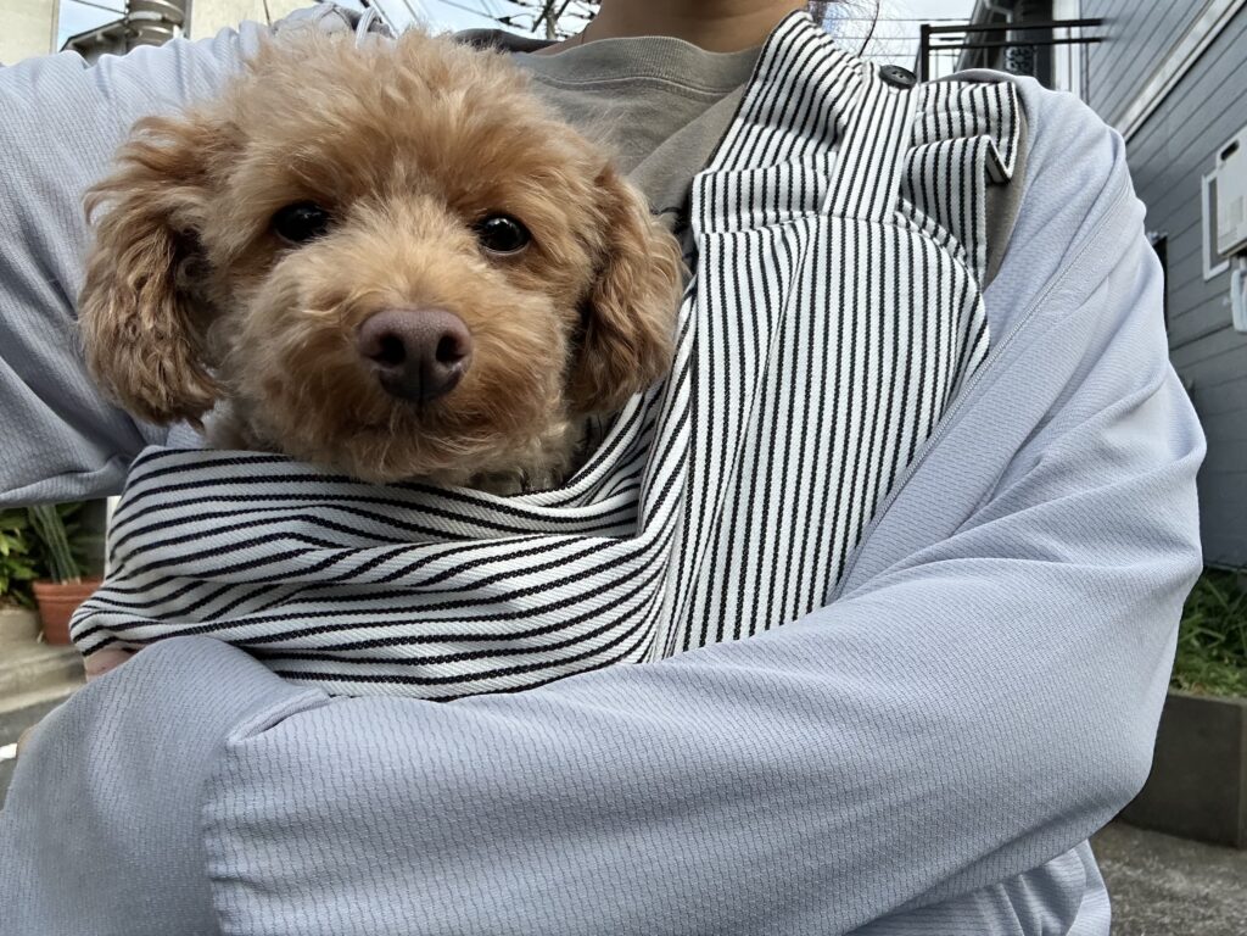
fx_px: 829
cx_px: 624
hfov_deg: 73.9
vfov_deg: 58.9
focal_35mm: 23
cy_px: 468
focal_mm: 2.69
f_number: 1.9
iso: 25
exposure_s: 1/413
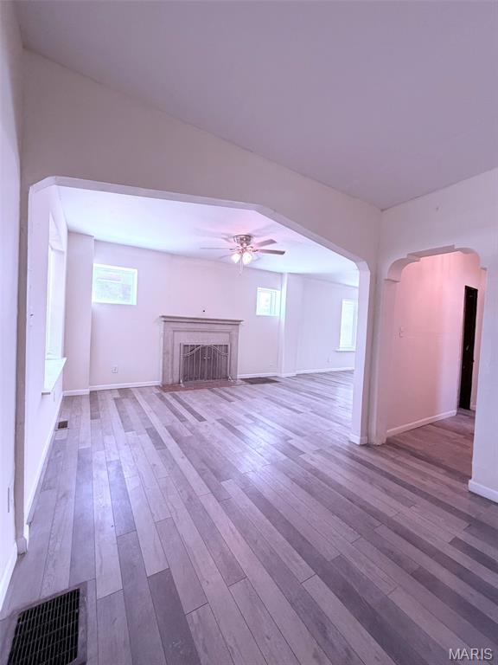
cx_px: 249
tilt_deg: -0.3
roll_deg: -2.1
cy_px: 332
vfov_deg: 102.1
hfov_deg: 85.7
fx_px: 269
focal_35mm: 14
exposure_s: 1/104
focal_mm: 2.22
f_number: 2.2
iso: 320
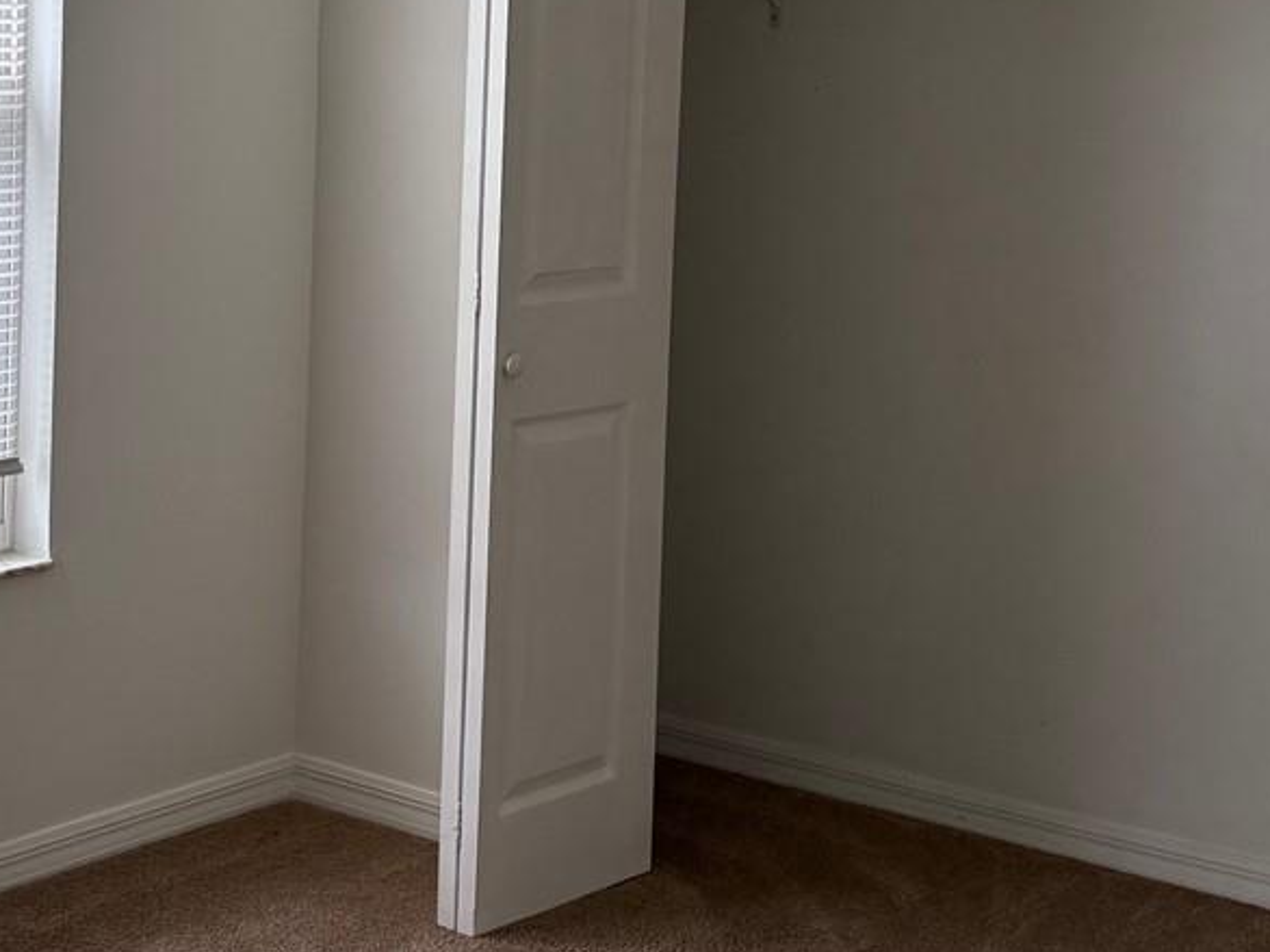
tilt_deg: -4.7
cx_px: 451
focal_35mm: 71
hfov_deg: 27.3
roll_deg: -2.5
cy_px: 232
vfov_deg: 20.5
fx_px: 2604
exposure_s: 1/201
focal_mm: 5.96
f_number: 1.6
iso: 80
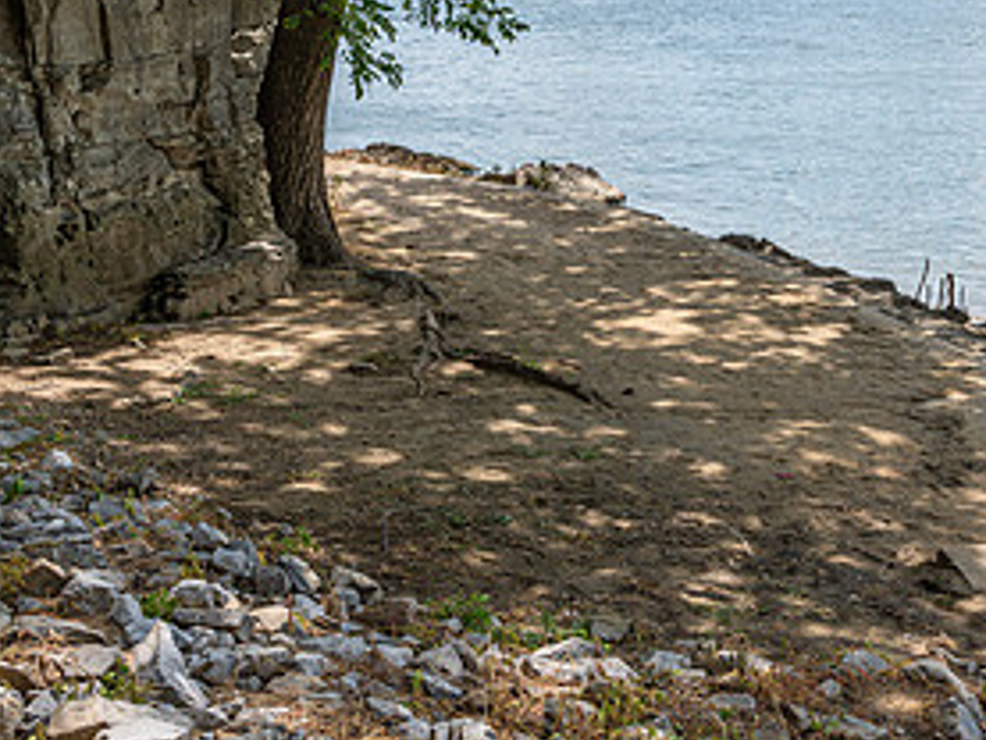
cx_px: 602
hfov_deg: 32.6
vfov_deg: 24.5
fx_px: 1681
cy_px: 180
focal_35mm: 59
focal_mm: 28
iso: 64
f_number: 8
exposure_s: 1/200
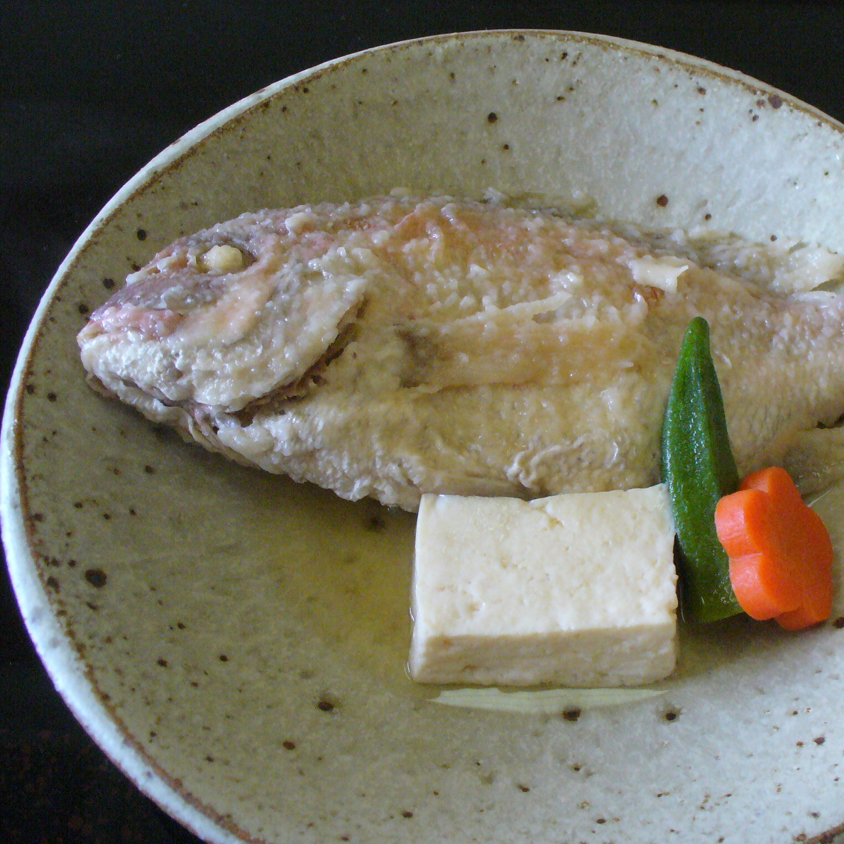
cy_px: 424
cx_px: 539
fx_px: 1214
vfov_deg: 38.3
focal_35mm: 44
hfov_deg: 38.1
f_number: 2.8
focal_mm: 6.1
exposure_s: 1/125
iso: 400
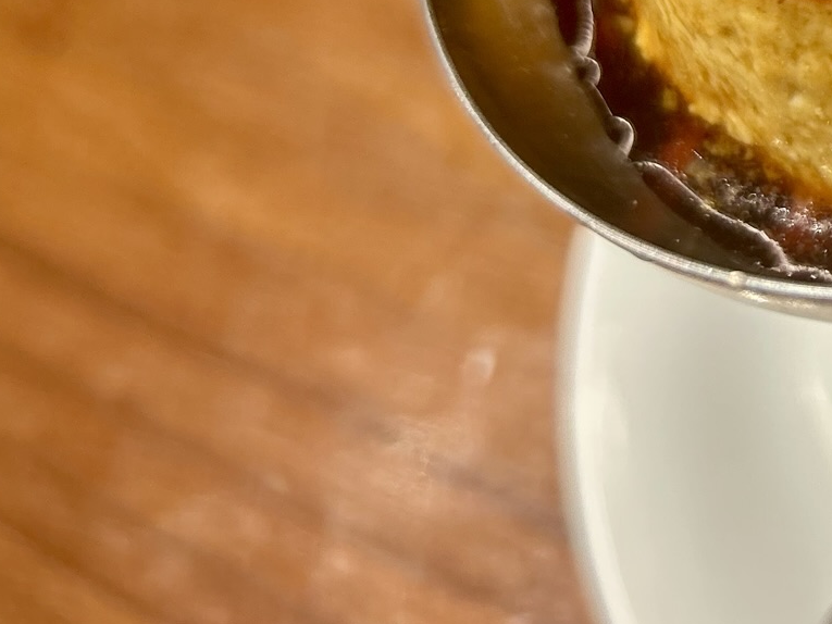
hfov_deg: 25.2
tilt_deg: -53.4
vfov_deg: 20.6
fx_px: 1635
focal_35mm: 68
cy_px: -68
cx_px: 1038
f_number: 1.5
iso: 125
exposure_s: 1/75
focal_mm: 5.7
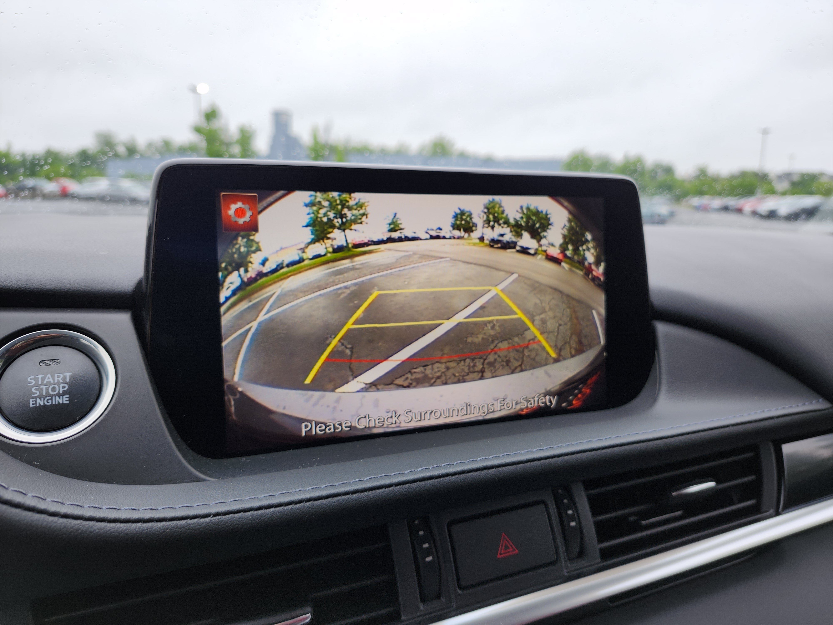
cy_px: 312
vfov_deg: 58.9
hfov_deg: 73.9
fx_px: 553
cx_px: 416
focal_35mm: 23
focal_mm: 5.54
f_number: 1.8
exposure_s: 1/140
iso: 25
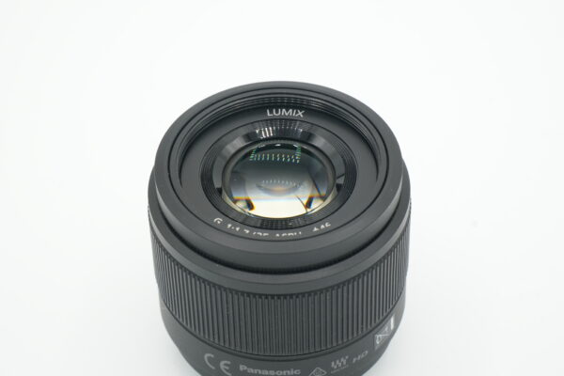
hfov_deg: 19.5
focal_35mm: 105
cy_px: 188
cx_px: 282
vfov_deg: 13.0
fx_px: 1645
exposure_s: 1/100
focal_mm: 70
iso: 500
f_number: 13
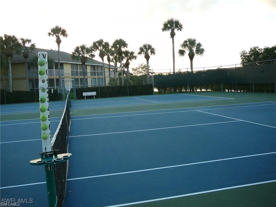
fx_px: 279
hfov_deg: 52.6
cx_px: 138
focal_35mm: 35
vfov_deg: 40.7
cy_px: 104
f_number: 2.8
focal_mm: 5.2
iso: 80
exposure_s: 1/160
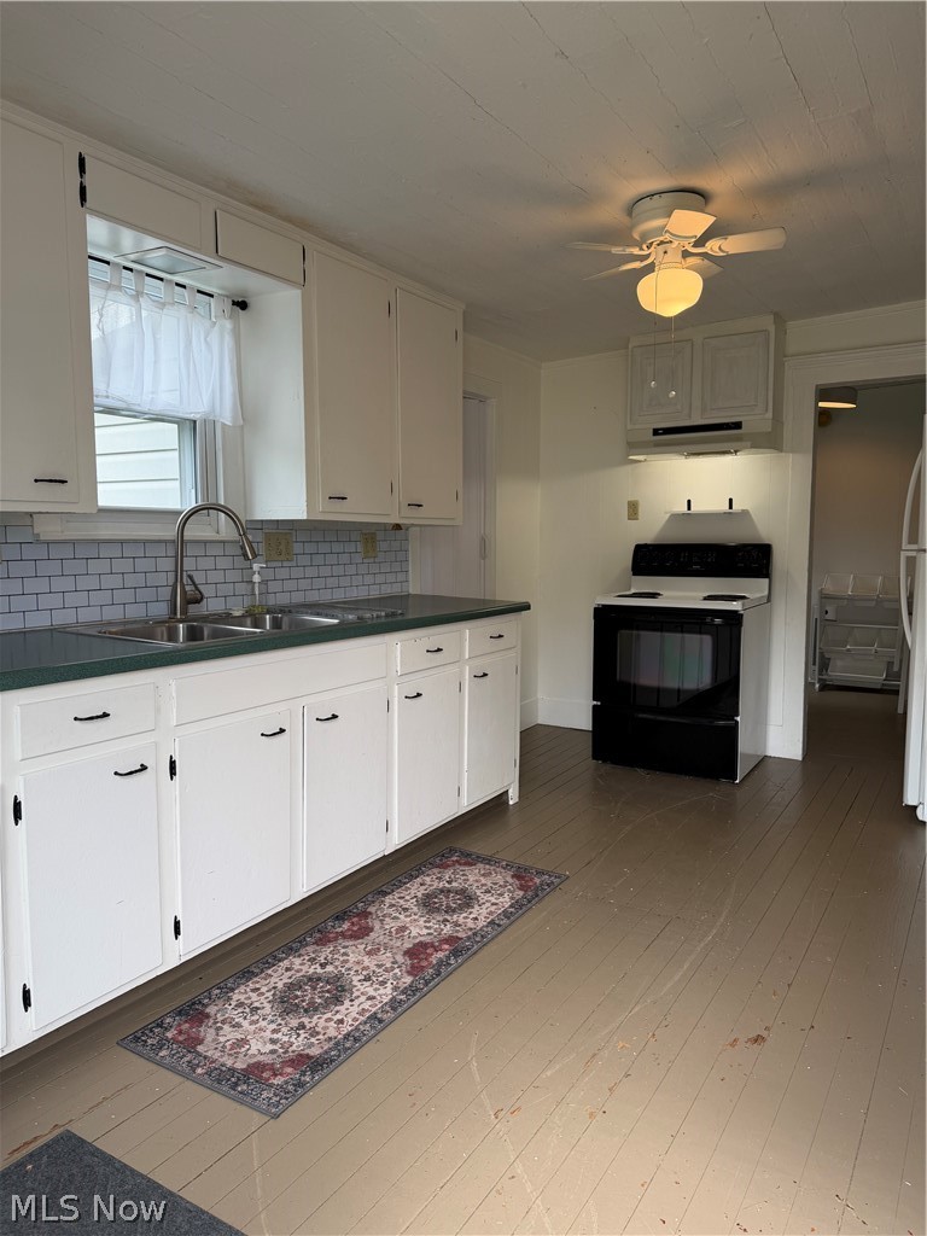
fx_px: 857
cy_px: 618
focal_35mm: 24
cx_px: 464
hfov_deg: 56.8
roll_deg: -0.5
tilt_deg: -6.4
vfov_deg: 71.6
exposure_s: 1/165
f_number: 1.78
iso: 64
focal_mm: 6.76
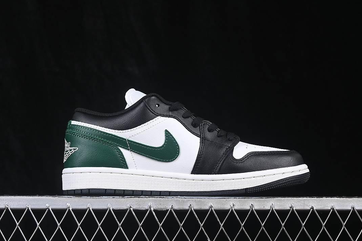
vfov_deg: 18.0
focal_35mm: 76
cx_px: 183
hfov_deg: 26.6
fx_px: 764
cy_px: 121
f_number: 7.1
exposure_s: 1/80
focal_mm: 50
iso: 160
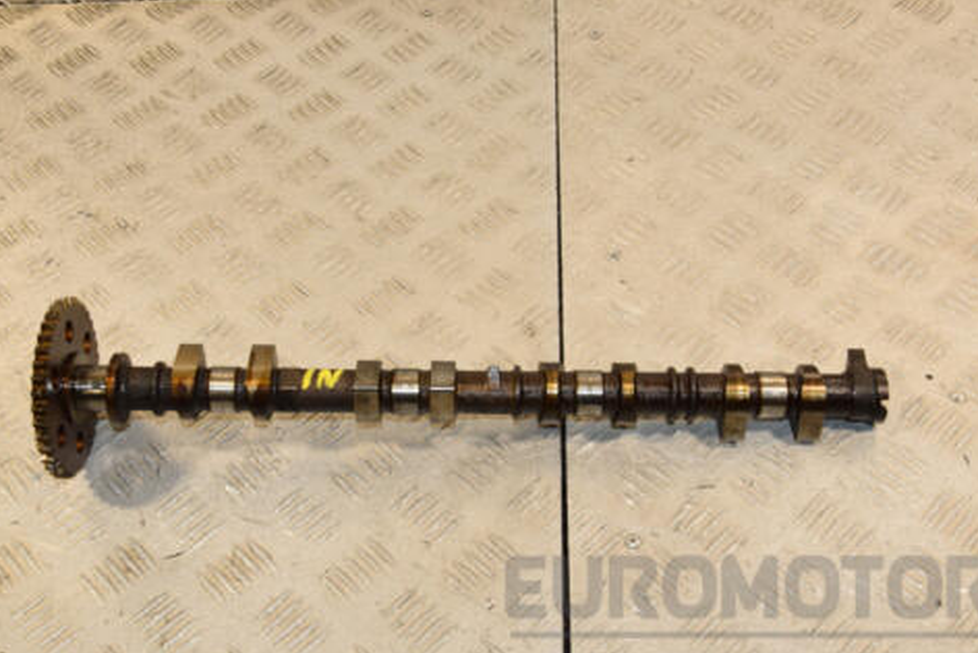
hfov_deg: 41.4
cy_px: 311
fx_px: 1294
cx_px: 466
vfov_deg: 28.3
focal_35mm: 48
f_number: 8
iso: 800
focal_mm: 25
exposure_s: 1/200
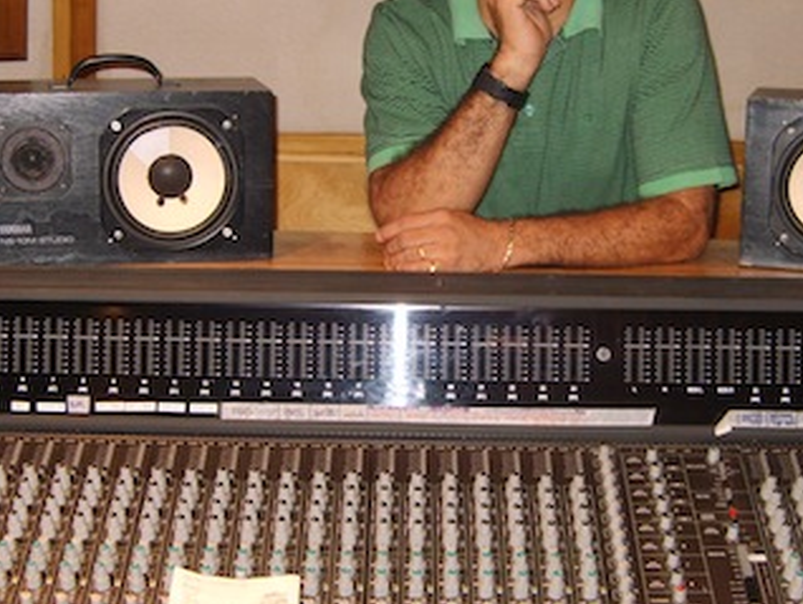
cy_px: 260
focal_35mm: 66
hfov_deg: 29.4
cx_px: 432
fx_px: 1532
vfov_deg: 22.3
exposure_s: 1/30
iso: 100
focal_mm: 7.4
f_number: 2.8
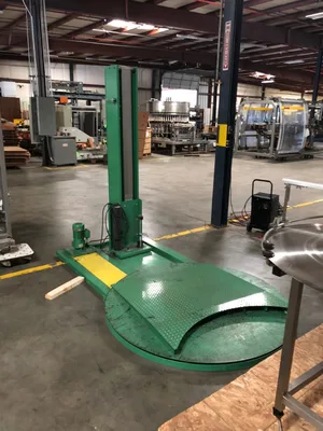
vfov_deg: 63.4
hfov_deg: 49.7
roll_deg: -2.2
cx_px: 162
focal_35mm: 28
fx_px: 348
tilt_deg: -14.2
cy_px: 216
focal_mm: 4
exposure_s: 1/6
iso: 100
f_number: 1.8
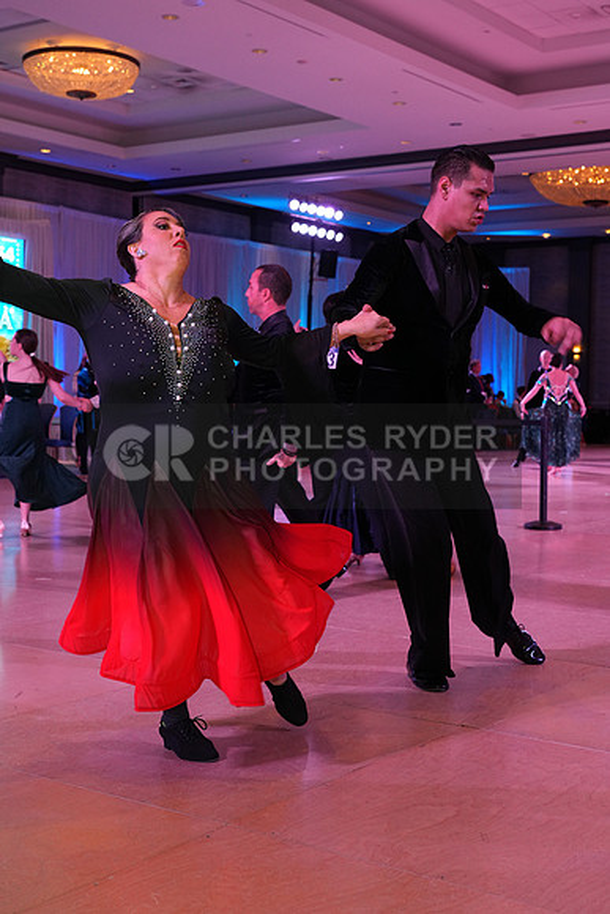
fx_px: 1194
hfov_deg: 28.7
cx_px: 305
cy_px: 457
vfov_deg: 41.9
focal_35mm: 47
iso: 2000
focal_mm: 47
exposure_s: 1/200
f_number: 5.6
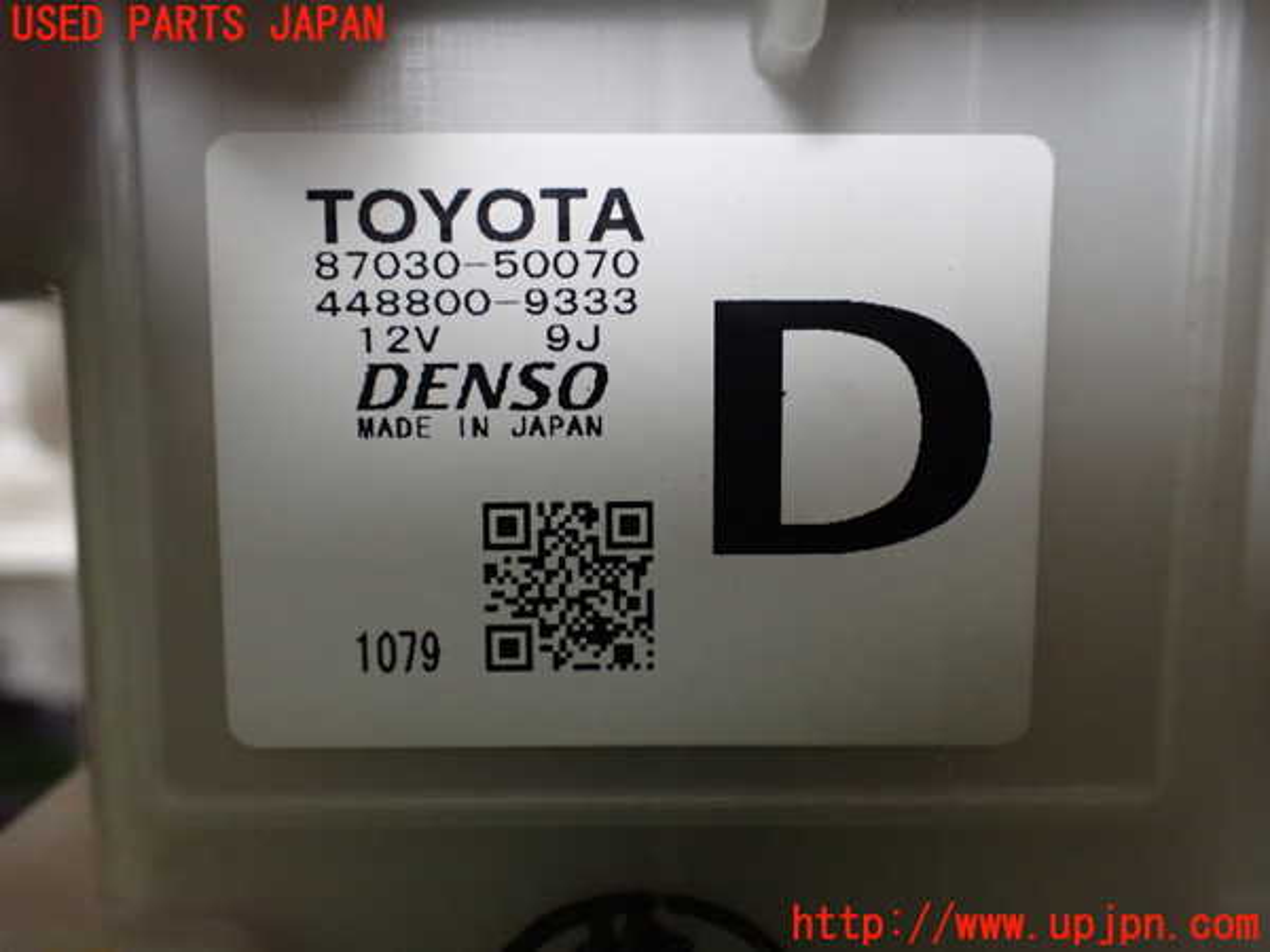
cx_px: 635
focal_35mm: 30
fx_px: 1101
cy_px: 476
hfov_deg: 60.0
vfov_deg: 46.8
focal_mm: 5.4
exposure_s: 1/100
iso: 800
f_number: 2.3
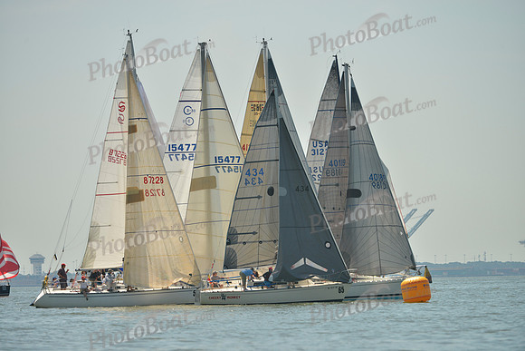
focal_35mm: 300
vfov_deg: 4.6
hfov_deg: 6.9
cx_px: 262
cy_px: 176
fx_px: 4376
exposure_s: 1/1600
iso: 200
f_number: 5
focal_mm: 300
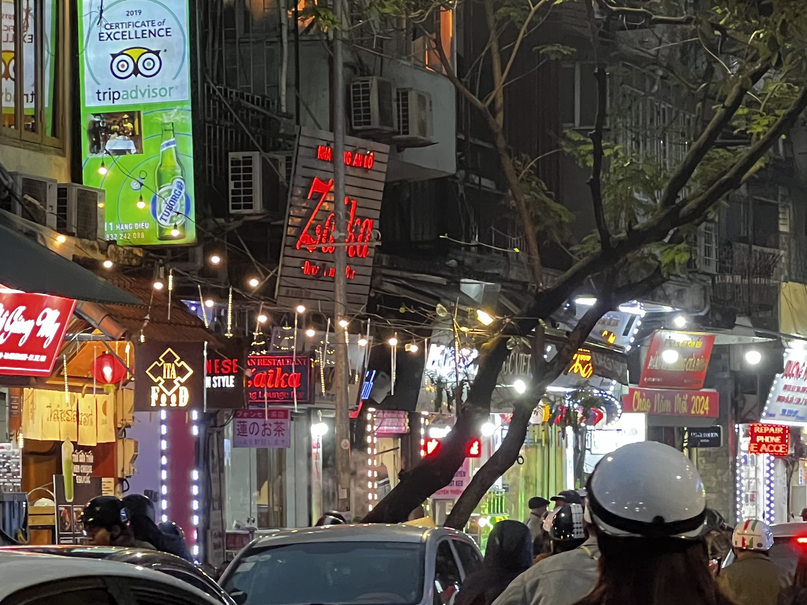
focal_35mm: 175
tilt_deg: +1.0
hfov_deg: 11.3
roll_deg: +0.8
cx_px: 485
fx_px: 4080
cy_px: 465
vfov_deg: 8.5
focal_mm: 9
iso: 640
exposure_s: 1/50
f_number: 2.8
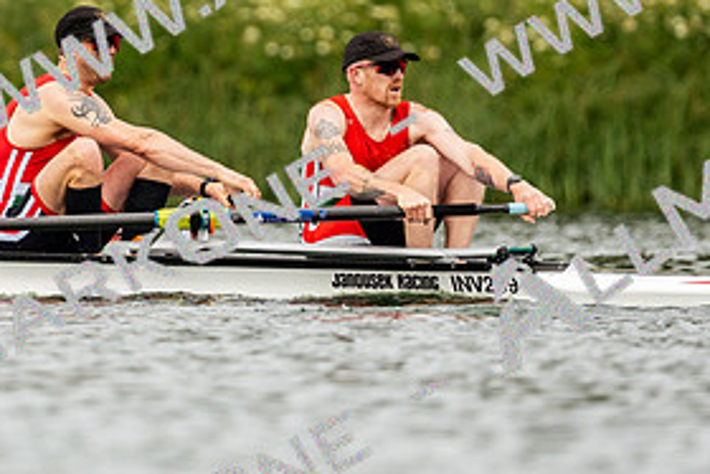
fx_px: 24546
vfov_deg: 1.1
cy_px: 138
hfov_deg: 1.7
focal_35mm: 1244
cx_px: 274
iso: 400
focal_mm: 600
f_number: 6.3
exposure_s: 1/2000
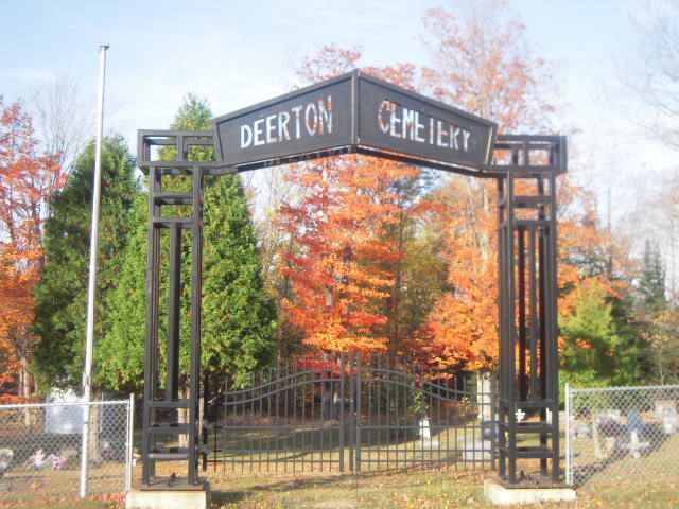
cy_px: 254
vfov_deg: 29.1
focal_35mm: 50
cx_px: 340
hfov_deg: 38.2
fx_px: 981
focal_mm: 8.9
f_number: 3.5
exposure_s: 1/250
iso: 100
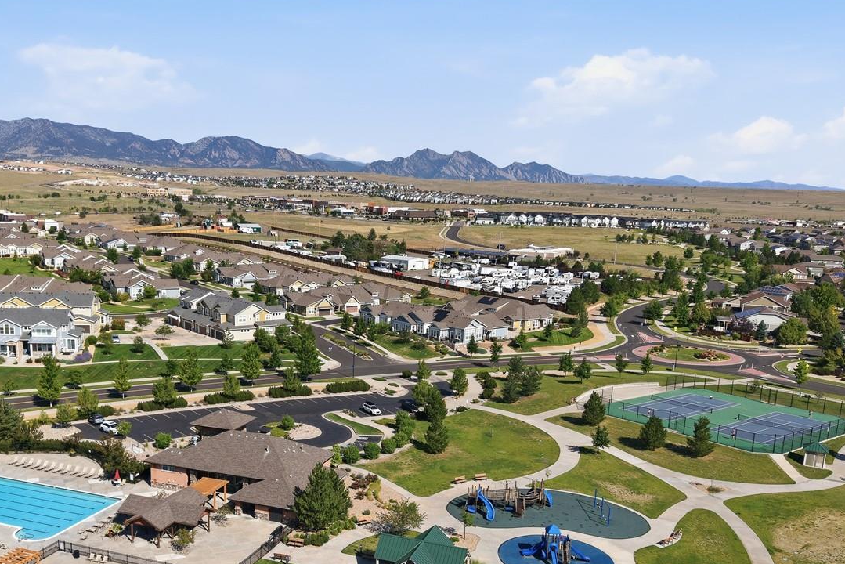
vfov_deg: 35.5
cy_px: 384
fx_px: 869
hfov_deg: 51.6
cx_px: 346
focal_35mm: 37
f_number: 1.8
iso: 100
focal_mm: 8.7
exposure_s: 1/4000
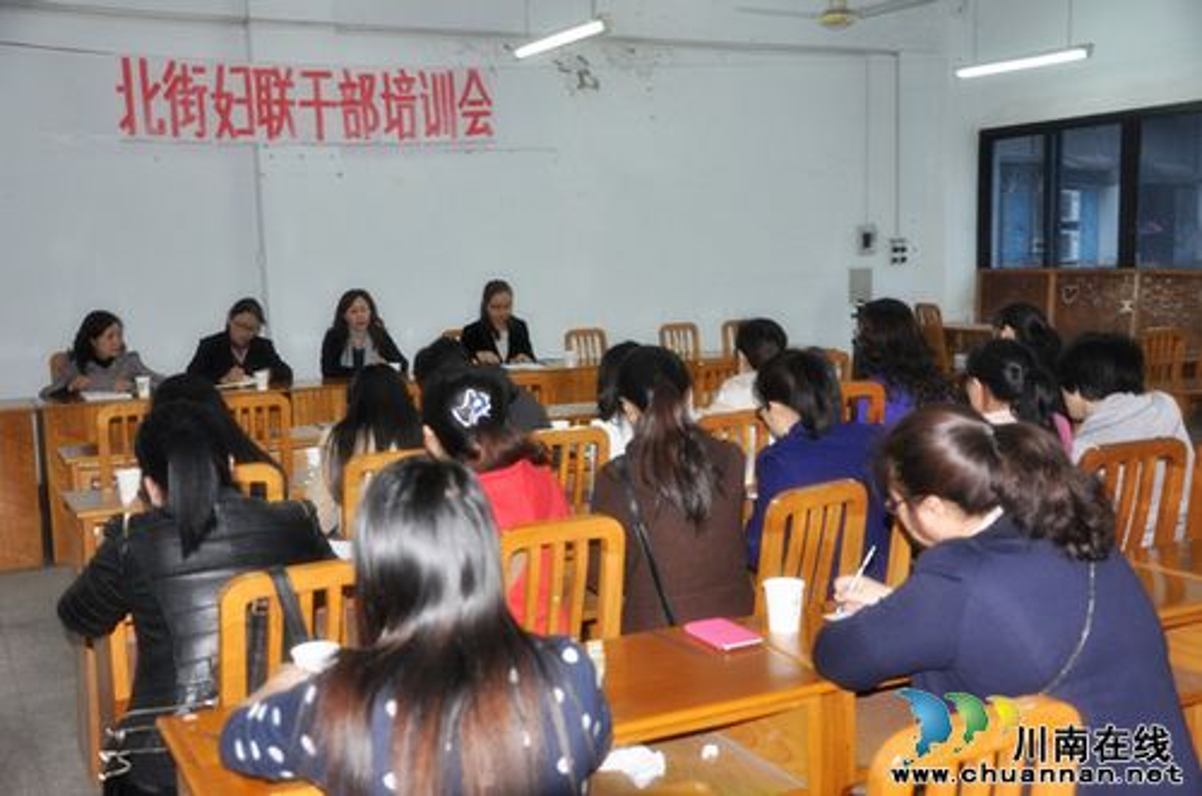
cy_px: 398
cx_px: 601
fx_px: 1299
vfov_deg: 34.1
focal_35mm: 39
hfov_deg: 49.6
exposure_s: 1/60
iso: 800
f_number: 4
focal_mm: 26
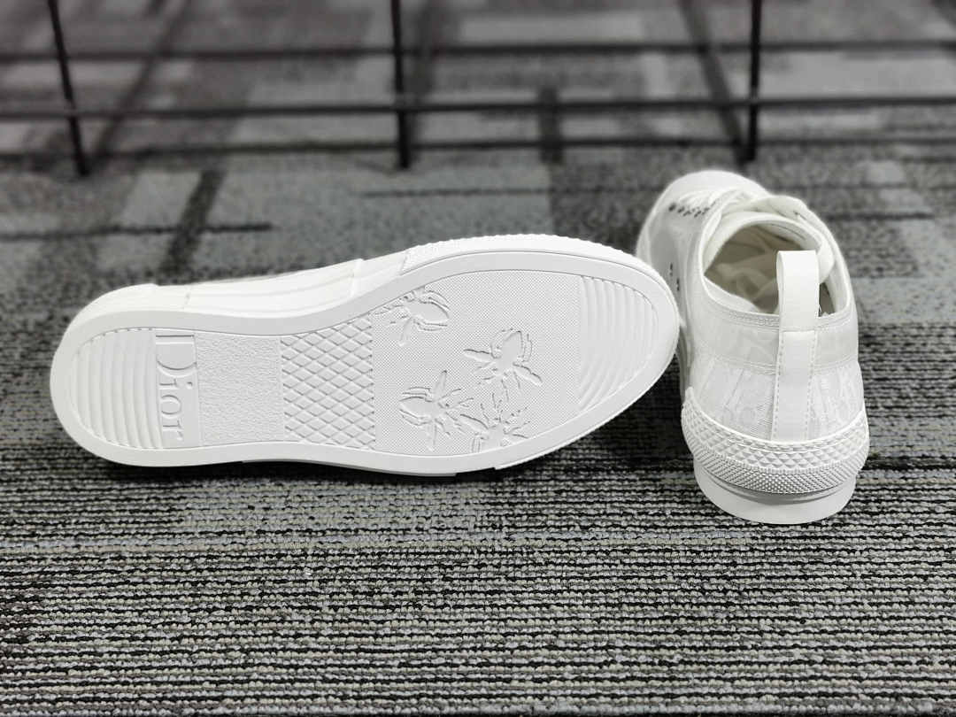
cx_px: 478
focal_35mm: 54
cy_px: 358
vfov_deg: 27.0
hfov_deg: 35.5
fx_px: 1491
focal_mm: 5.56
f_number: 4
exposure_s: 1/118
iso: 50
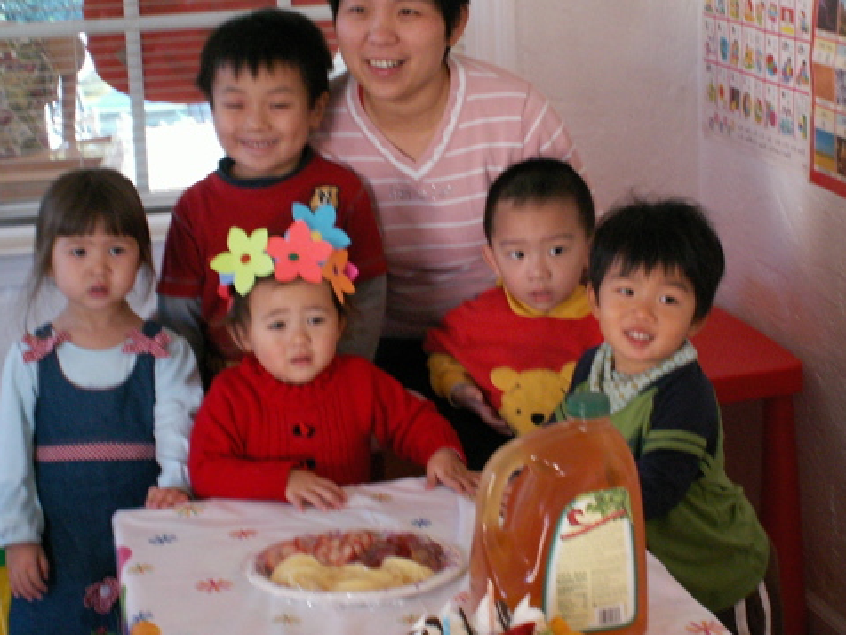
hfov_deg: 22.8
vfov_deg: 17.1
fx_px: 2102
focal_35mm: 86
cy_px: 235
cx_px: 446
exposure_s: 1/25
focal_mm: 10.74
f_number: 3.2
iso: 160
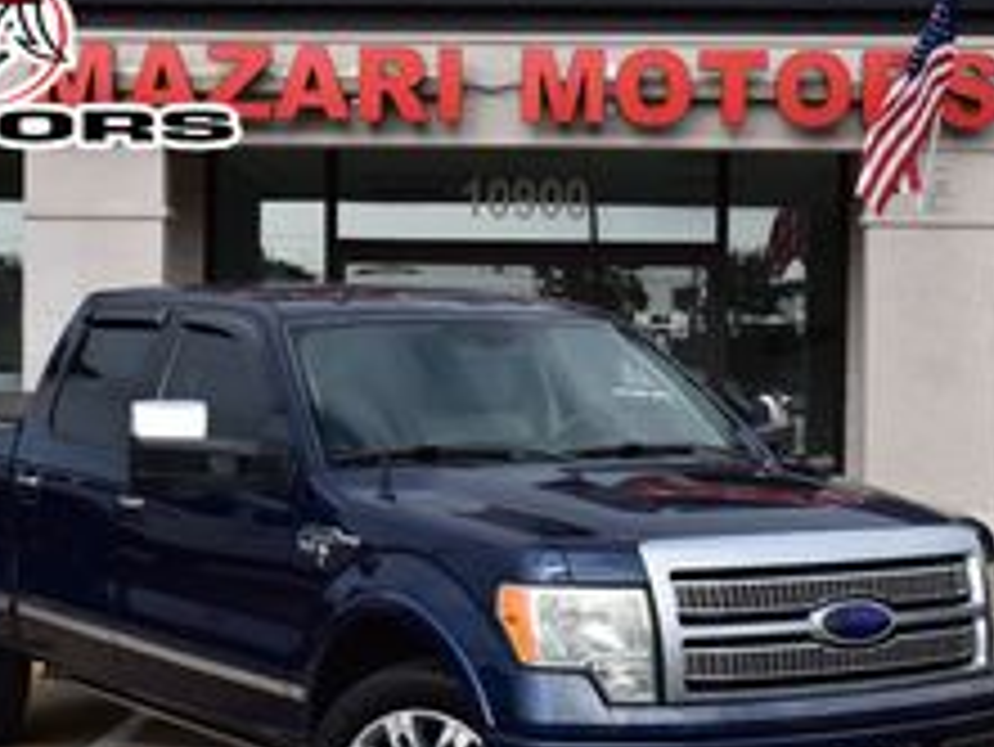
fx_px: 2323
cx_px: 540
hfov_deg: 24.1
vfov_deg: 18.2
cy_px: 468
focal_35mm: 81
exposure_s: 1/500
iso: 360
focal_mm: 31
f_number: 11
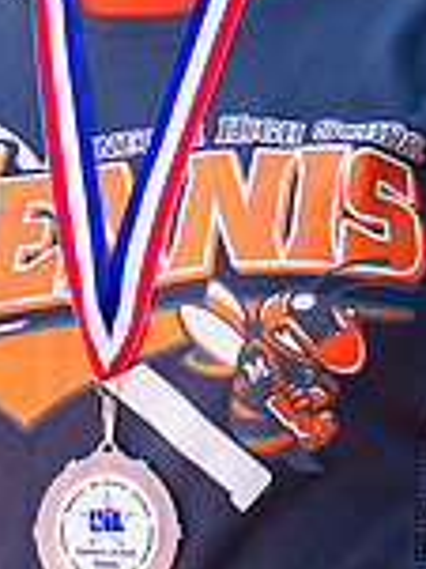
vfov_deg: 7.6
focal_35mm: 258
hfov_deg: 5.8
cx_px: 124
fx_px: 4239
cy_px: -203
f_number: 2.8
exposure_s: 1/250
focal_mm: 43
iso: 100
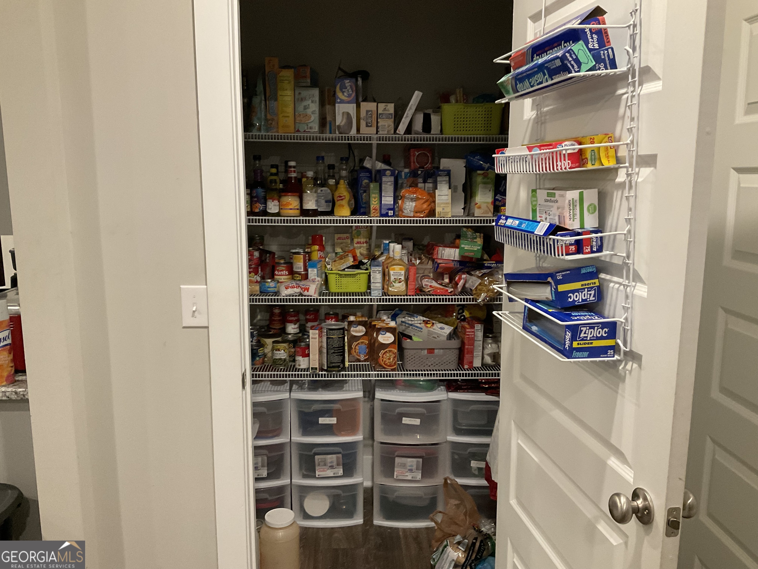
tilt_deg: -9.0
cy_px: 284
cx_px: 379
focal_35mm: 29
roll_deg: +0.1
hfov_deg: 61.7
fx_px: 635
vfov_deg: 48.2
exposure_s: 1/60
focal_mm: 3
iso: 250
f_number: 1.8
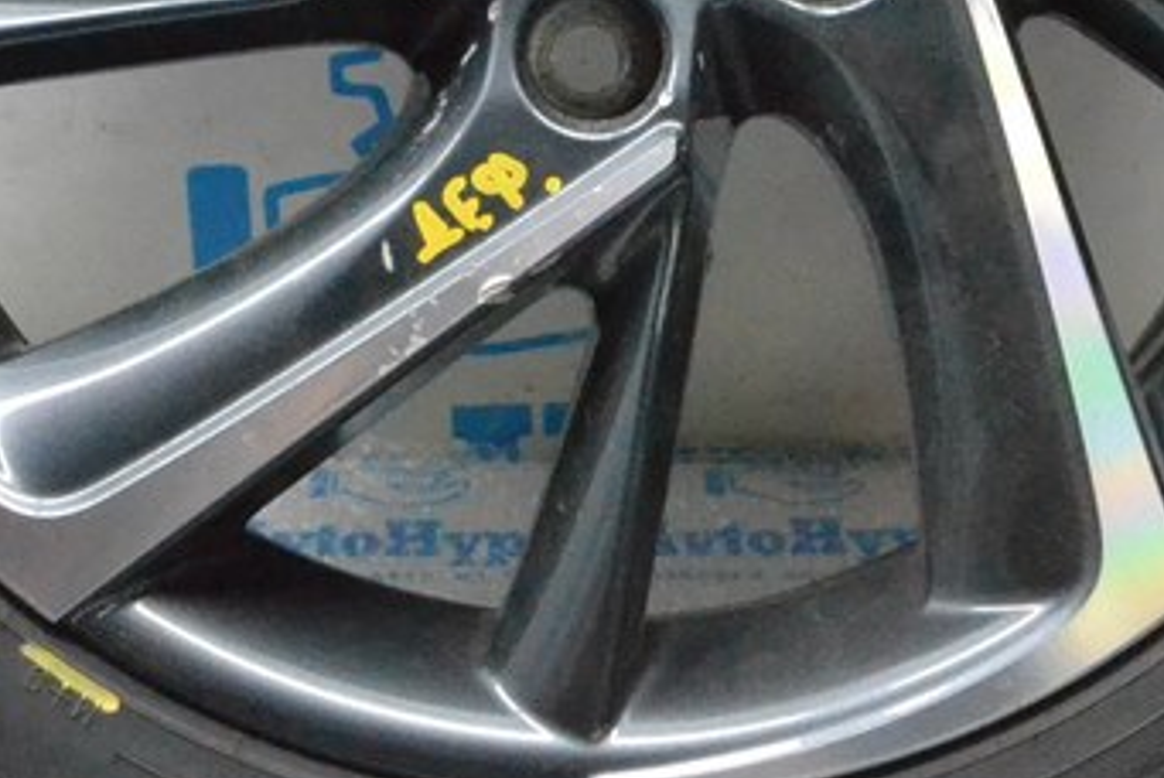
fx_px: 3204
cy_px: -189
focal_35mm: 99
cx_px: 707
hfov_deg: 20.6
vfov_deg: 13.4
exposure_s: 1/100
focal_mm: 22
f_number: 11
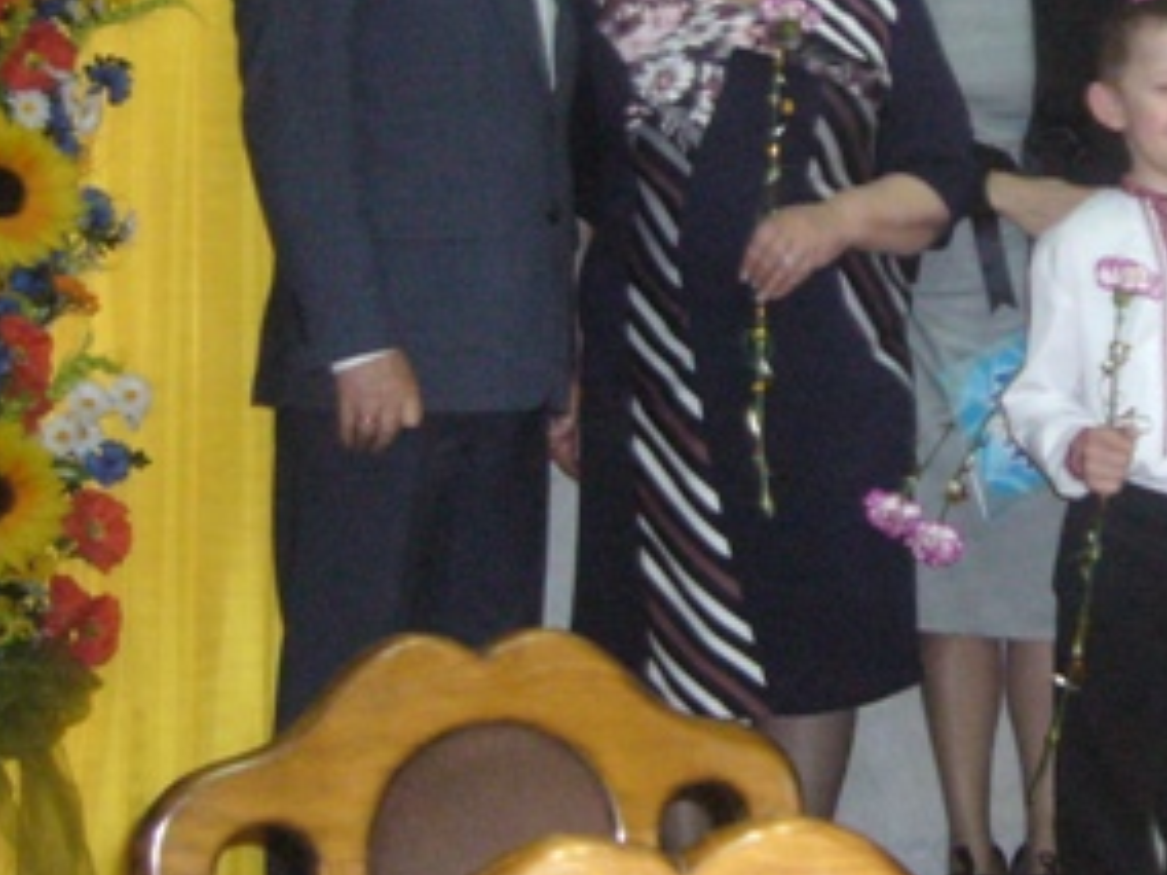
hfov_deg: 24.2
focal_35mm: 79
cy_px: 308
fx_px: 2663
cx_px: 990
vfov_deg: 18.6
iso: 400
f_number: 2.8
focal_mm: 5.8
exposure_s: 1/30
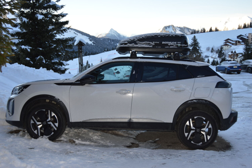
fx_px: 273
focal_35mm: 39
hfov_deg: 49.6
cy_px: 84
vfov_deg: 34.1
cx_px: 126
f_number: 4.5
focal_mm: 26
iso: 100
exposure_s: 1/200
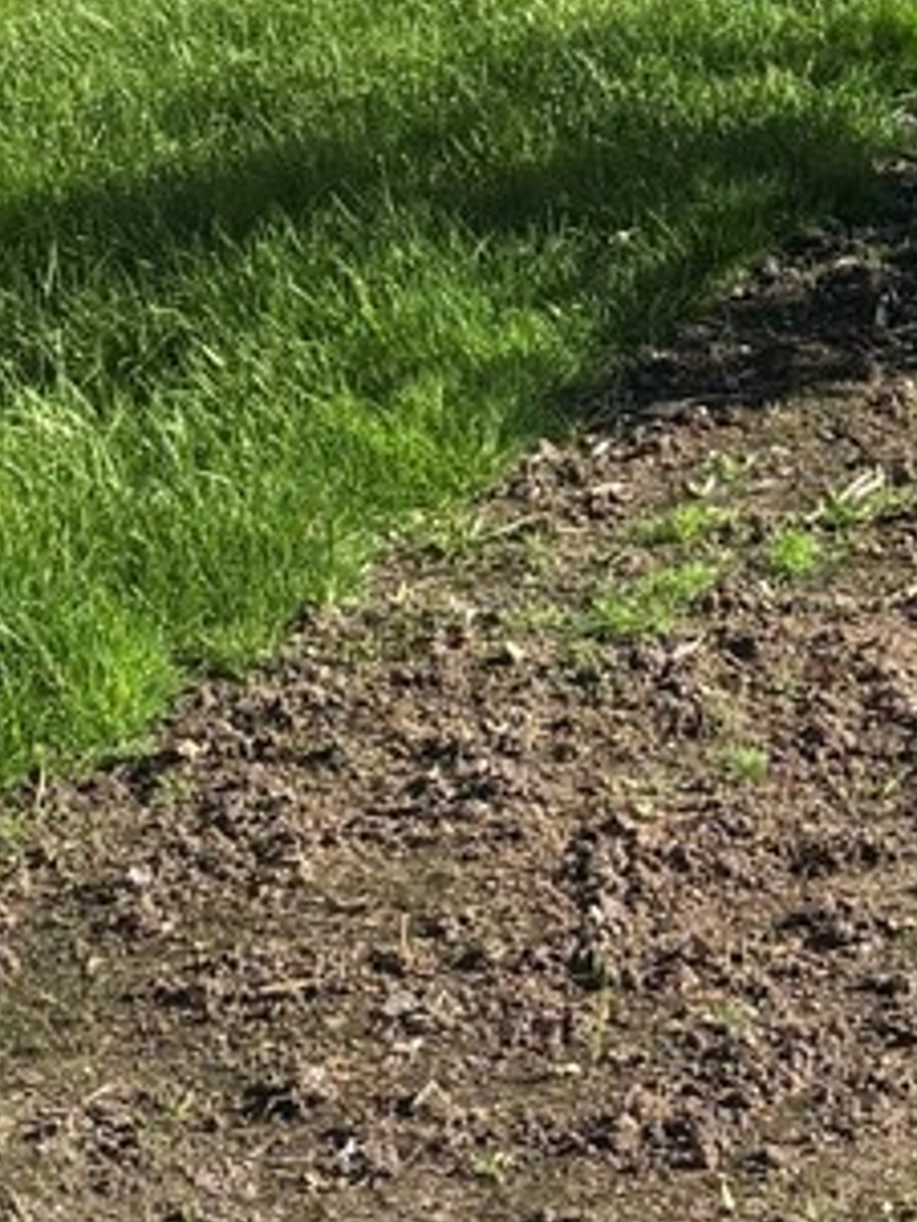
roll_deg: -0.6
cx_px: 312
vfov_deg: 13.6
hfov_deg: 10.7
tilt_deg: -6.5
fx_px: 4871
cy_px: -503
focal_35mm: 138
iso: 50
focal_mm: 5.96
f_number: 1.6
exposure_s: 1/1233
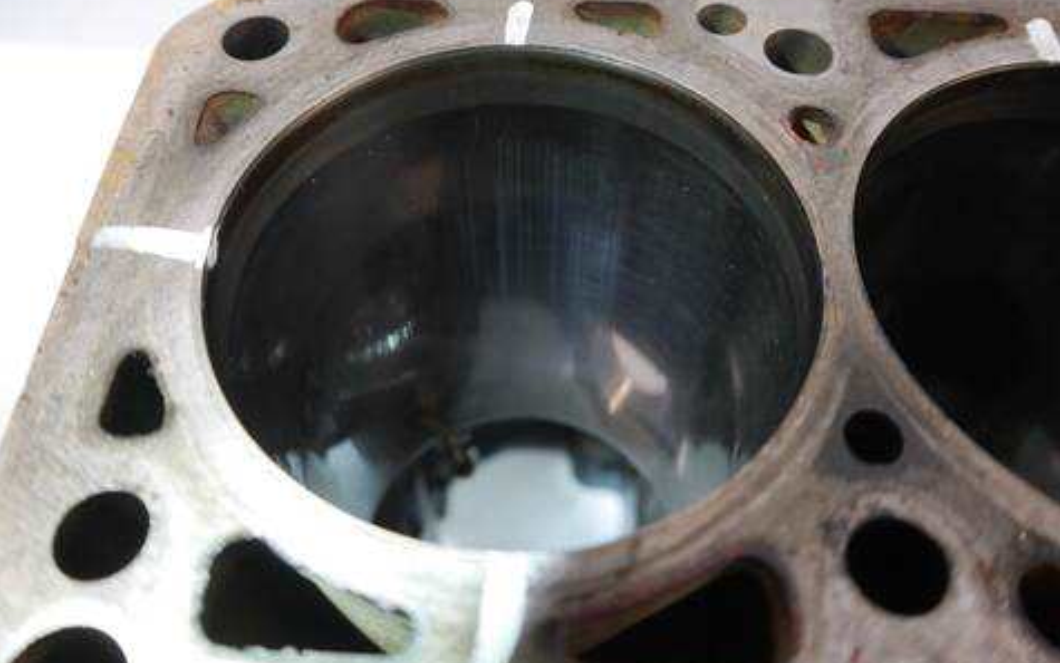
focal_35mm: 30
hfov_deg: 62.9
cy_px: 295
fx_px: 867
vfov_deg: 41.8
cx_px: 529
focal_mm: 14
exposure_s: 1/60
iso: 1000
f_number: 3.5
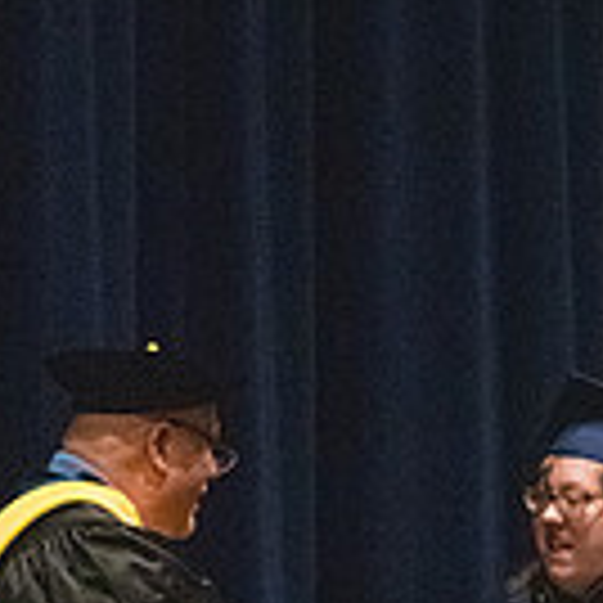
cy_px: 891
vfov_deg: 3.0
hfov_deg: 3.0
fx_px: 11372
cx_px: 317
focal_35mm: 577
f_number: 3.2
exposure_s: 1/400
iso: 10000
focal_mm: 135
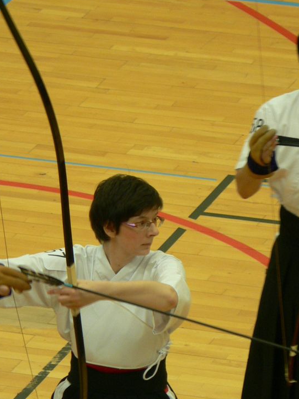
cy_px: 296
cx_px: 118
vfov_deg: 4.3
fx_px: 5299
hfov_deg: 3.2
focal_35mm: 460
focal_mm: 46.2
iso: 150
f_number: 3.3
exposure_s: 1/30
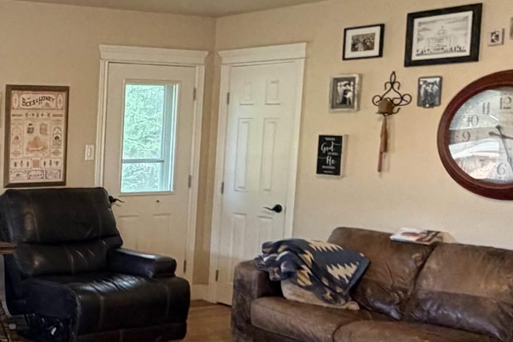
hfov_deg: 31.3
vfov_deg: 25.5
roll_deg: -0.9
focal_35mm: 53
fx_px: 755
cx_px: -109
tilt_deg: -5.5
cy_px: 199
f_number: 2.2
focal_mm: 2.22
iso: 250
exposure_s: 1/60
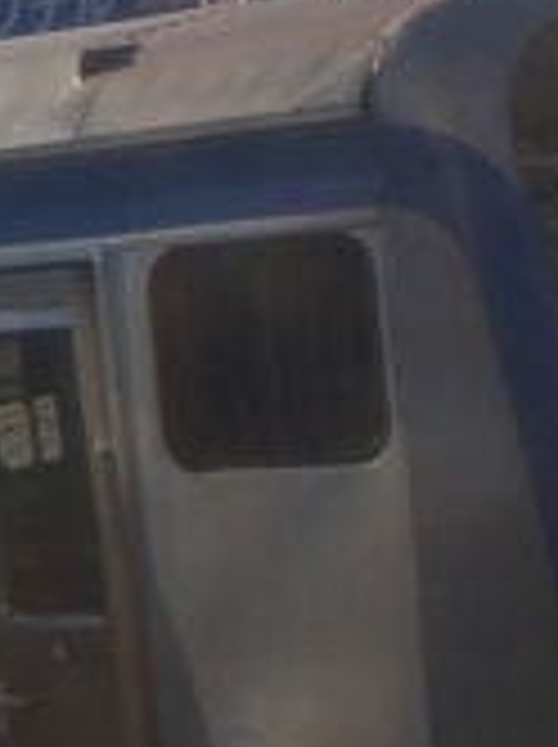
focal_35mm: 179
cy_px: 724
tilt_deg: -7.6
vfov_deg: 11.0
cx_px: 86
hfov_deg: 8.3
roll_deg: +6.8
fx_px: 3857
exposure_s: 1/1582
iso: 32
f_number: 2.2
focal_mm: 4.15
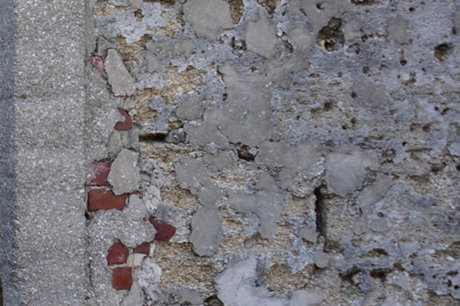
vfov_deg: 13.8
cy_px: 105
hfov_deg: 17.2
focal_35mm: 99
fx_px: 1265
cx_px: -352
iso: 100
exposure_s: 1/100
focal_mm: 28
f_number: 5.6
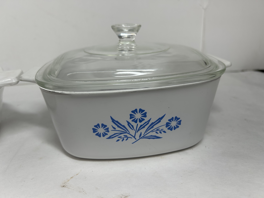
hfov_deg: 67.3
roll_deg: +2.0
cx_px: 132
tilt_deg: -20.9
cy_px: 99
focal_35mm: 26
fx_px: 198
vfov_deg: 53.1
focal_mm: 5.7
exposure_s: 1/452
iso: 50
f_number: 1.5
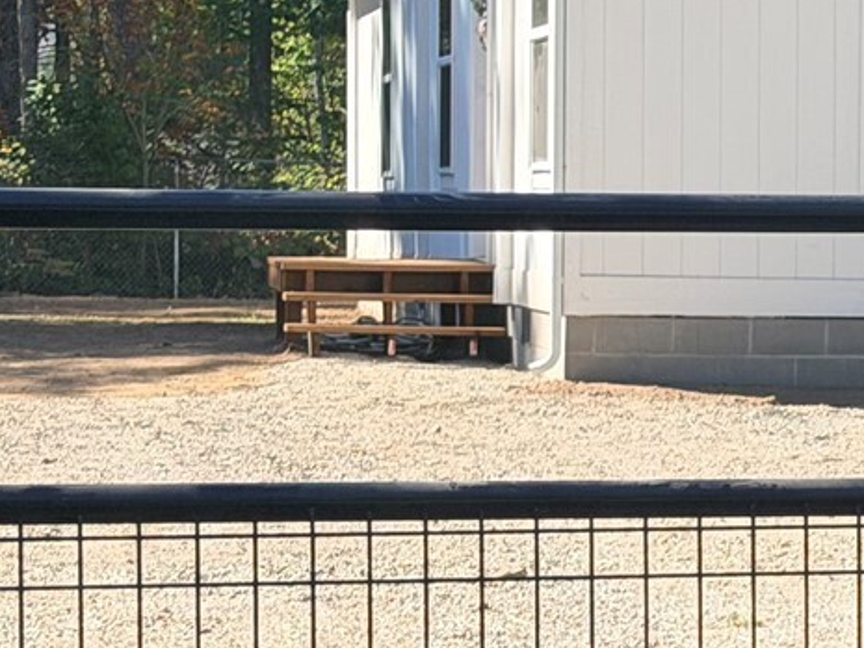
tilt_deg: -1.5
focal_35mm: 165
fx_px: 4119
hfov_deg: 11.6
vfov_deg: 9.0
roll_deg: -0.8
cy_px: 329
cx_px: 1202
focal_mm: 6.76
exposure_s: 1/1543
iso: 64
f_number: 1.78
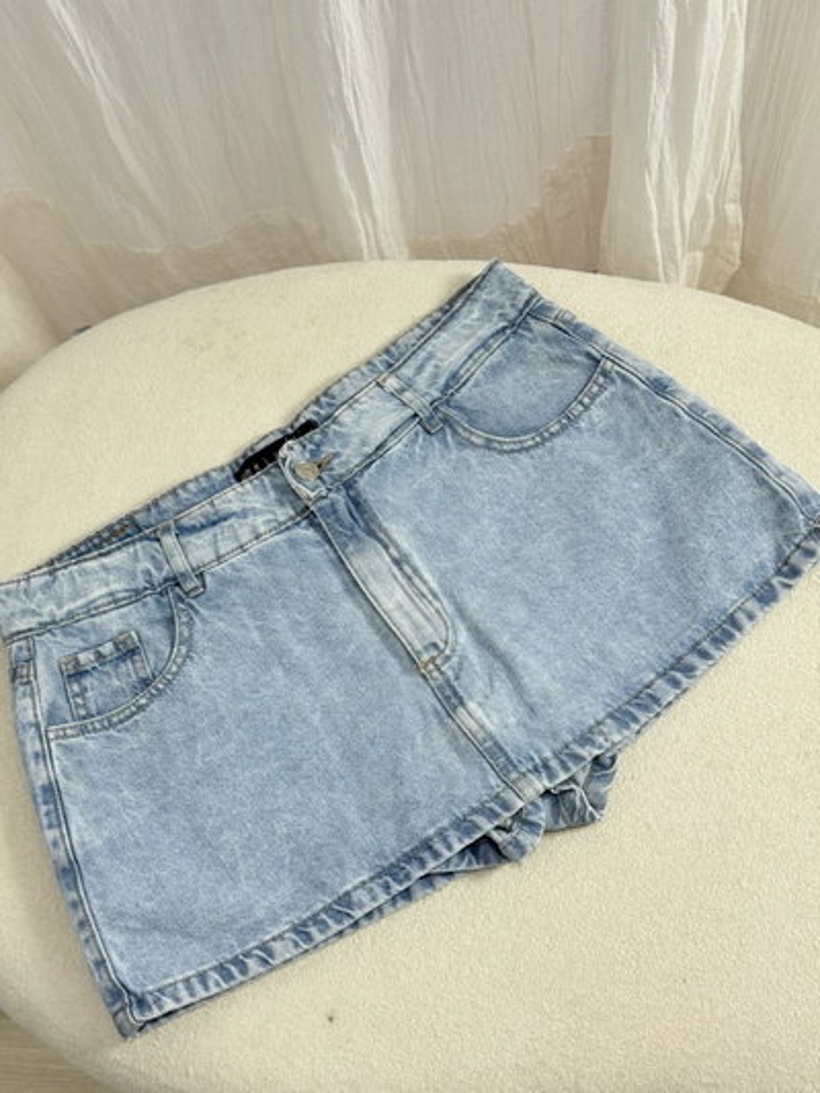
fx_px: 1515
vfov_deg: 39.6
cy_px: 546
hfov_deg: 30.3
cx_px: 410
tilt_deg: -66.6
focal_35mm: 48
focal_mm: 6.76
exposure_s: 1/100
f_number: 1.78
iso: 80
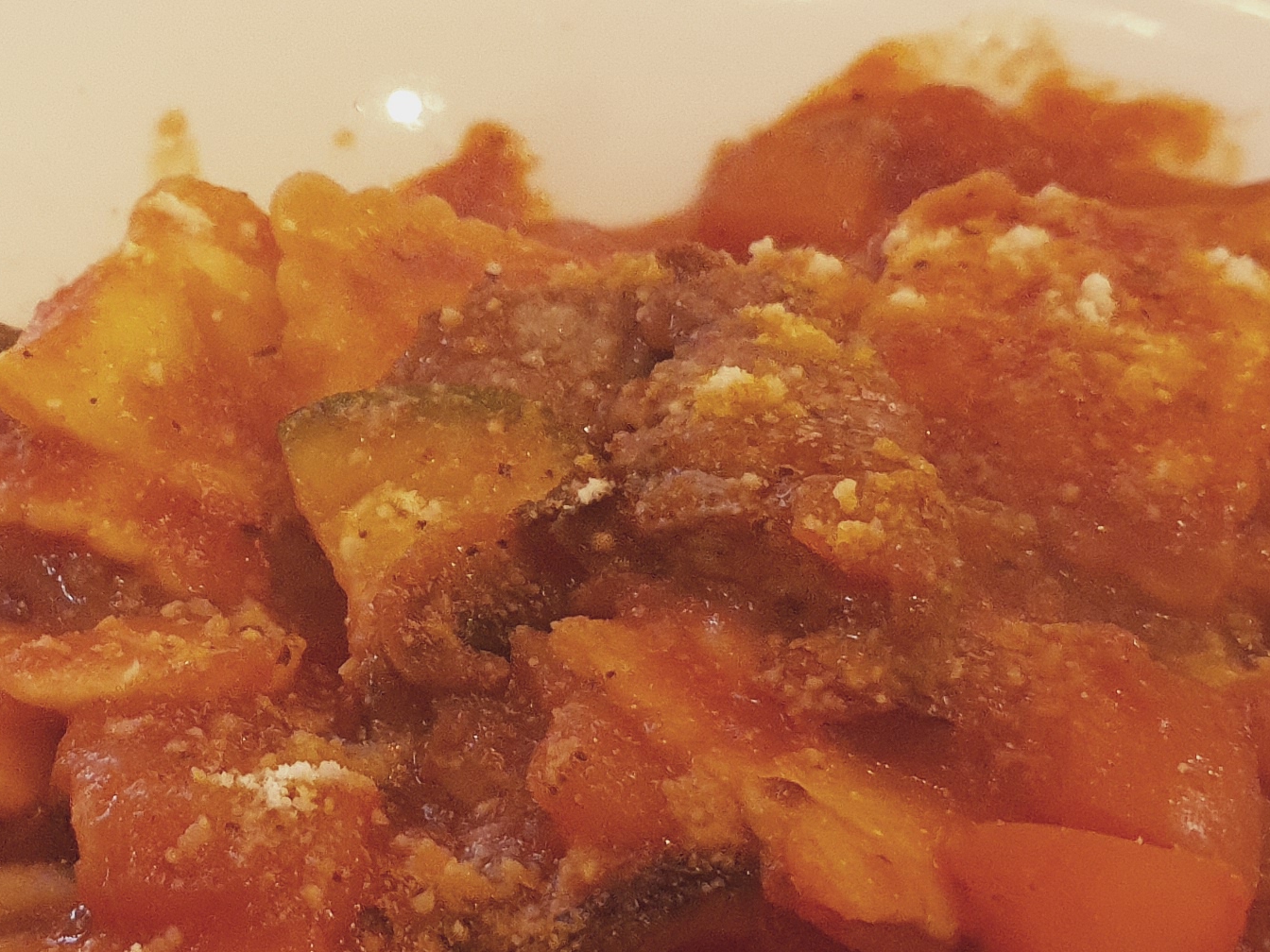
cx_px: 183
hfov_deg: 24.5
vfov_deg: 18.9
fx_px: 2862
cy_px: 385
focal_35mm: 78
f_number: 1.5
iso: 320
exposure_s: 1/40
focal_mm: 4.3
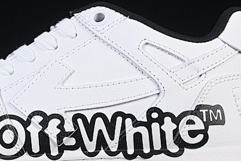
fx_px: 1346
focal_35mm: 201
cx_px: 57
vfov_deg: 6.8
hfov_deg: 10.2
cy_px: 69
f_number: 8
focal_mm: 50
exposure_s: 1/80
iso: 160
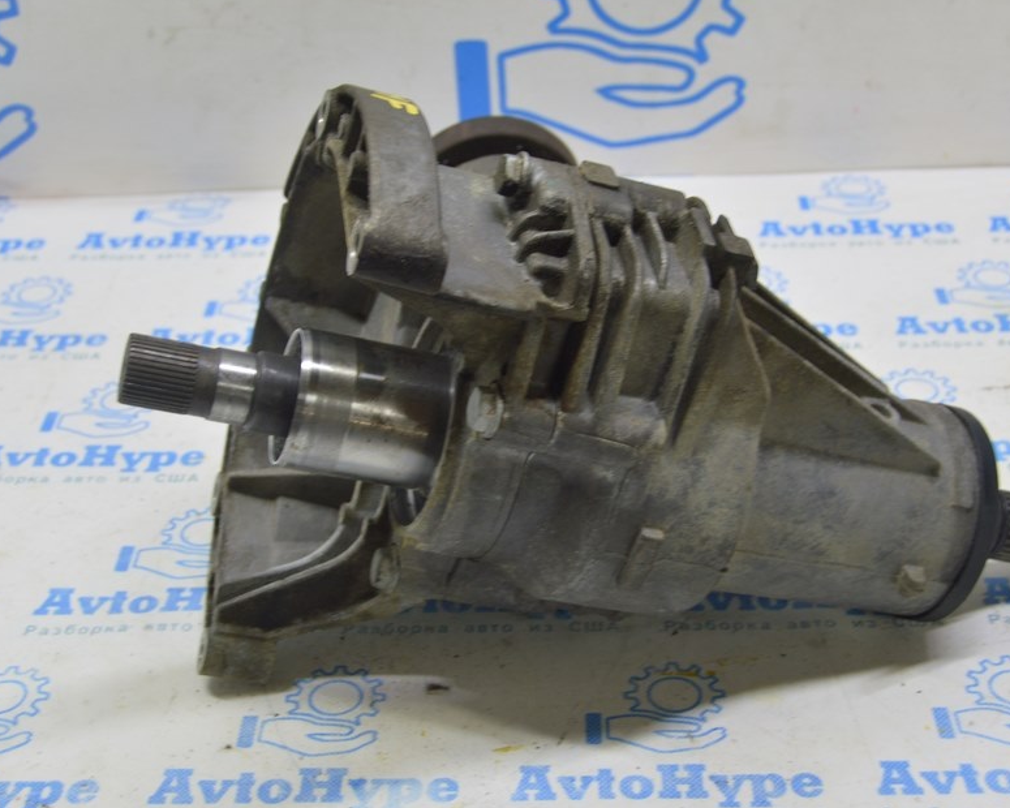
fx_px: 1722
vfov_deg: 26.4
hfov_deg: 32.7
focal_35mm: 58
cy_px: 389
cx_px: 527
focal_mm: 31
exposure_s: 1/20
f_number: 5.6
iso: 400
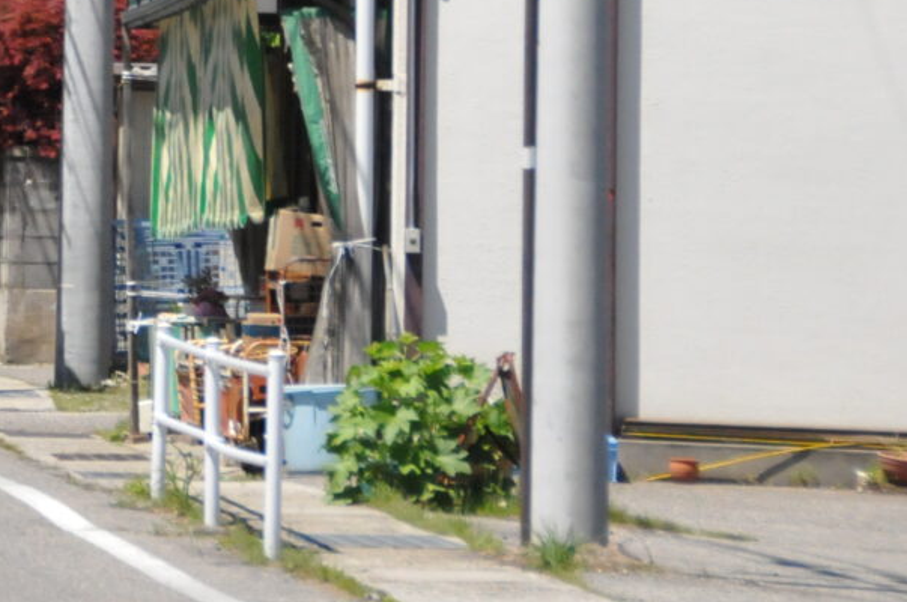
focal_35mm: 371
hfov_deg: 5.5
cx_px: -296
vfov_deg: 3.7
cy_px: -281
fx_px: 9332
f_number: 5
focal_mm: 82
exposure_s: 1/8000
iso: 1600
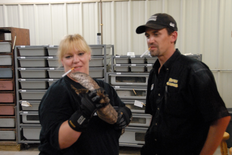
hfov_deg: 39.6
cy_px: 78
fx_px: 323
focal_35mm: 50
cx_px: 114
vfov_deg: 27.1
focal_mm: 32
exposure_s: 1/60
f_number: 4
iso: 1600
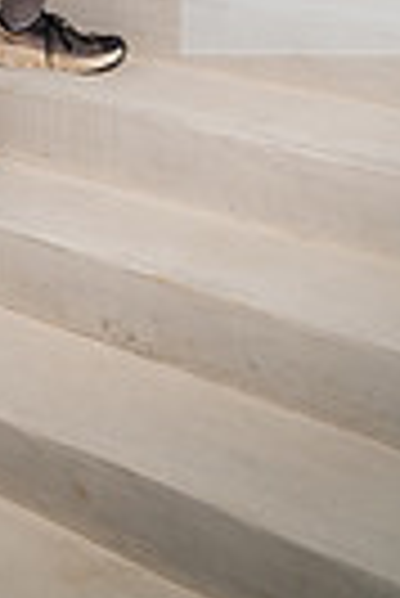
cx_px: -175
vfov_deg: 20.0
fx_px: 1346
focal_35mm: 81
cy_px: -396
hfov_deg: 15.7
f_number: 5.6
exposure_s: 1/1600
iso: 125
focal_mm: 24
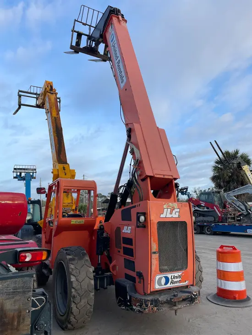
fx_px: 252
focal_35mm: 26
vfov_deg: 67.3
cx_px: 126
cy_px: 168
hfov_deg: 53.1
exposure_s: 1/1182
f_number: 1.6
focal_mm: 4.2
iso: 32
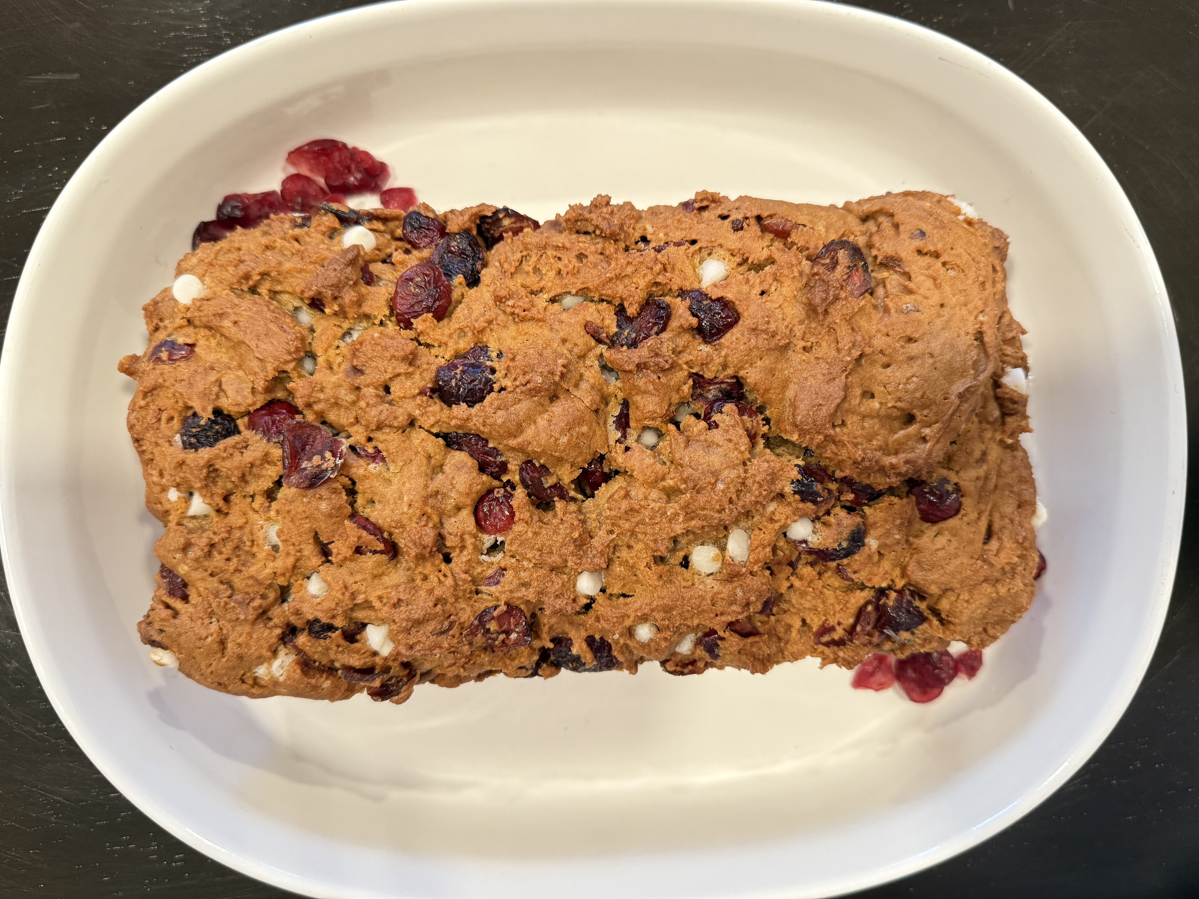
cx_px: 600
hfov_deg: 71.6
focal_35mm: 24
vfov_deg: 56.8
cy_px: 450
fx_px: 831
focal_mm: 6.76
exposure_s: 1/60
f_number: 1.78
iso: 500
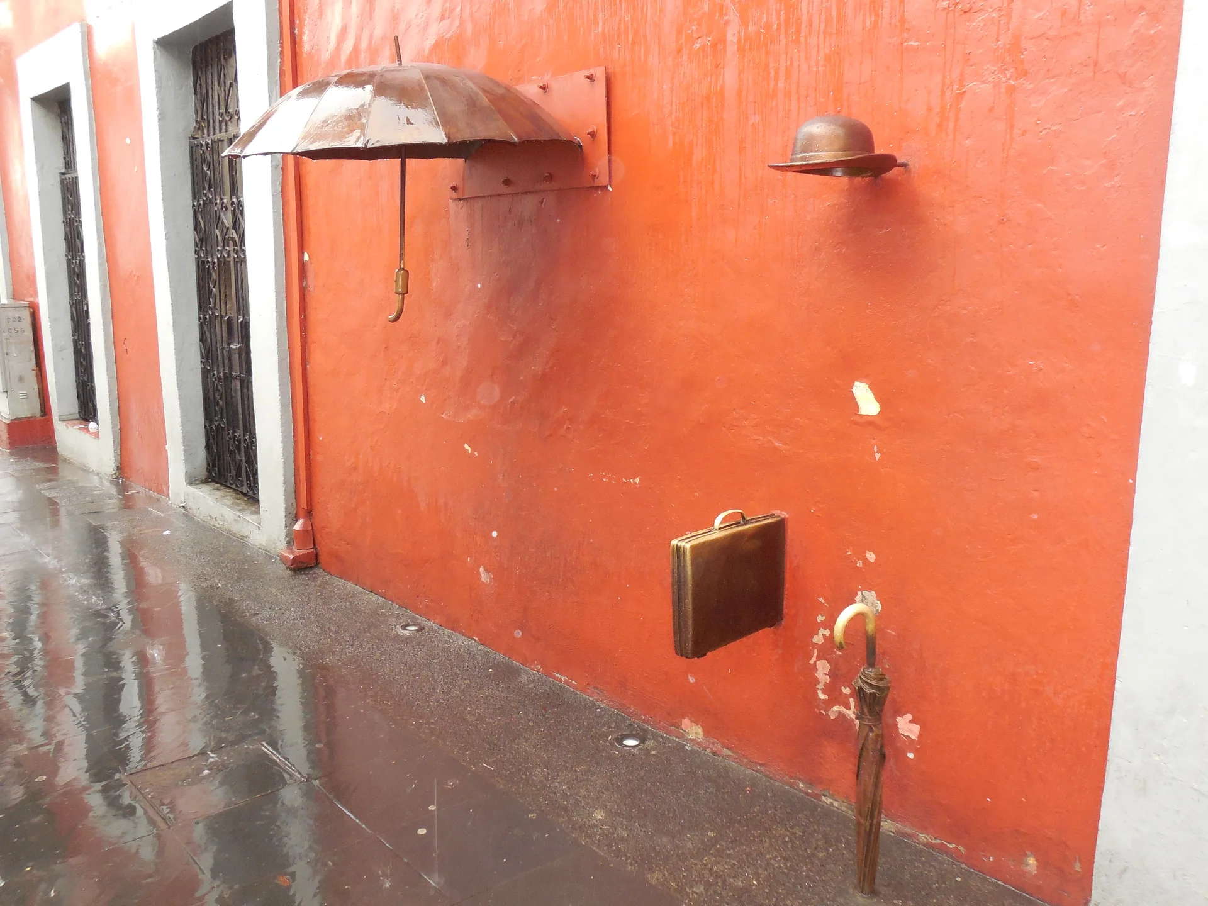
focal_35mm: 30
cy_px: 453
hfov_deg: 60.0
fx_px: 1047
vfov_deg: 46.8
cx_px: 604
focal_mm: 5.3
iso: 450
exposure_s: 1/25
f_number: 3.8
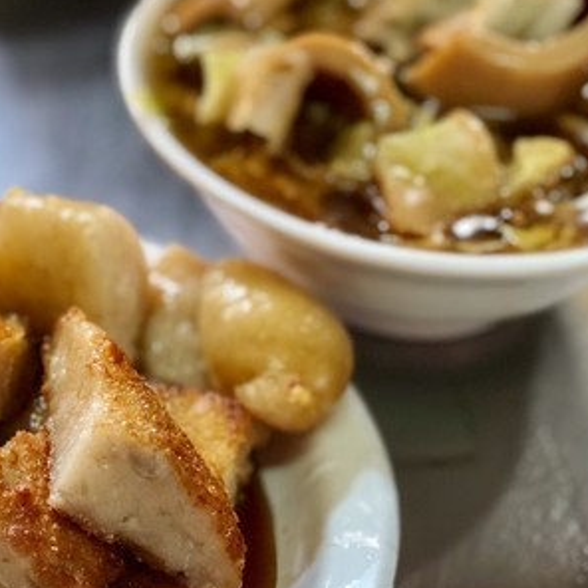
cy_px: 407
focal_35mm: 102
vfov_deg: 17.0
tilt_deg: -42.4
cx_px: 22
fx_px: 1960
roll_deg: +0.4
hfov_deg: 16.7
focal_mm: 6.6
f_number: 2.8
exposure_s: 1/60
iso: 400
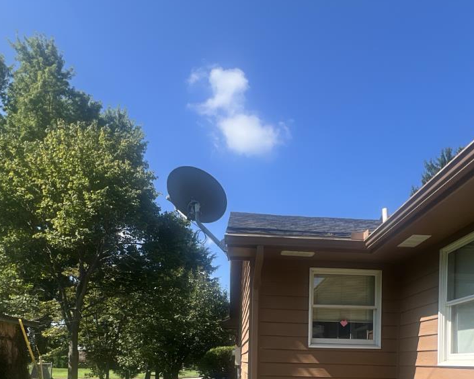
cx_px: 264
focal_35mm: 27
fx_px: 379
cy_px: 364
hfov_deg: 63.9
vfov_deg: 46.2
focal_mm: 1.57
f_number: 1.8
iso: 32
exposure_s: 1/515
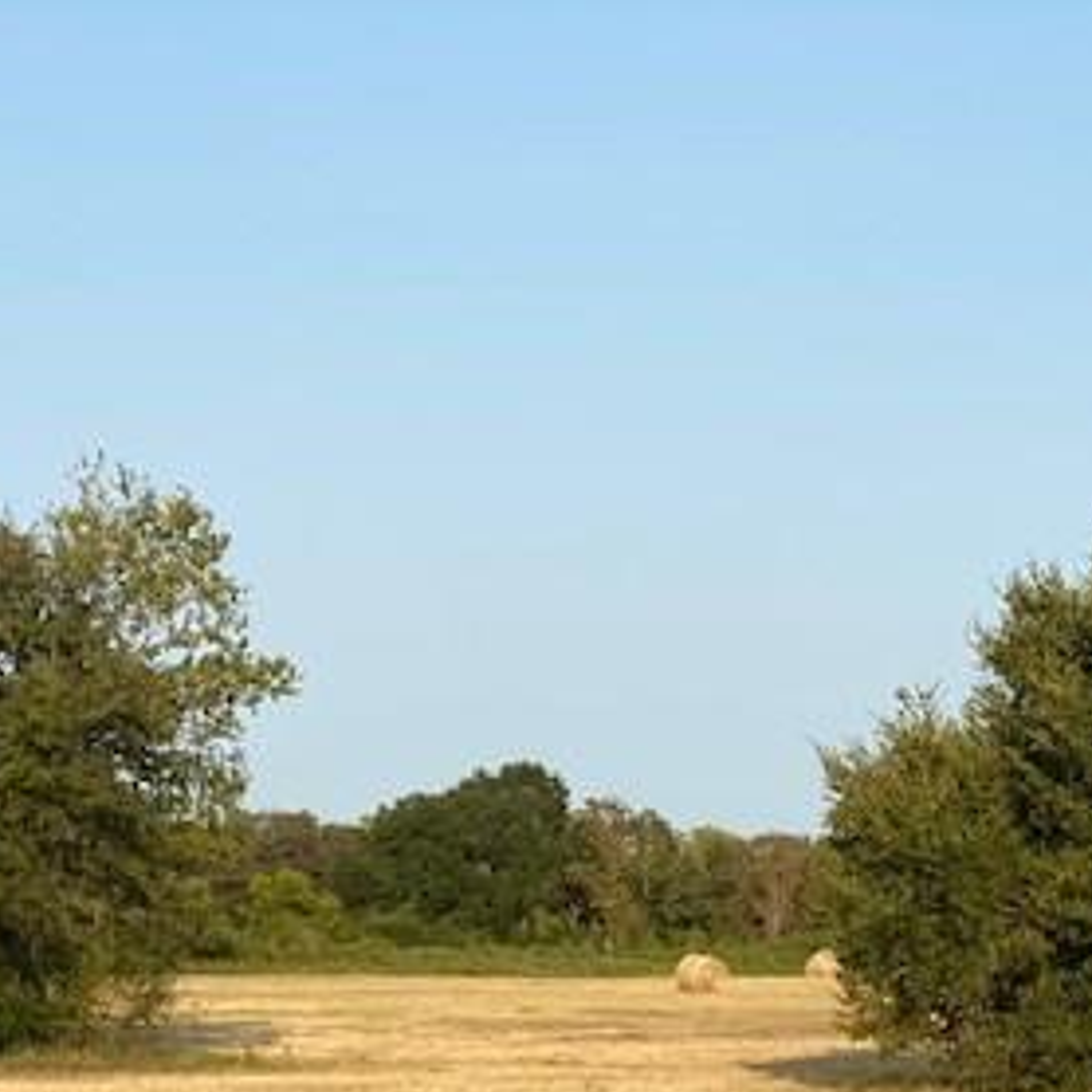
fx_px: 3783
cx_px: 648
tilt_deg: +0.2
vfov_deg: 16.3
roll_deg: +0.5
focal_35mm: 106
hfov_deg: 16.4
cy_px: 935
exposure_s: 1/1199
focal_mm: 6
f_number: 2
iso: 20
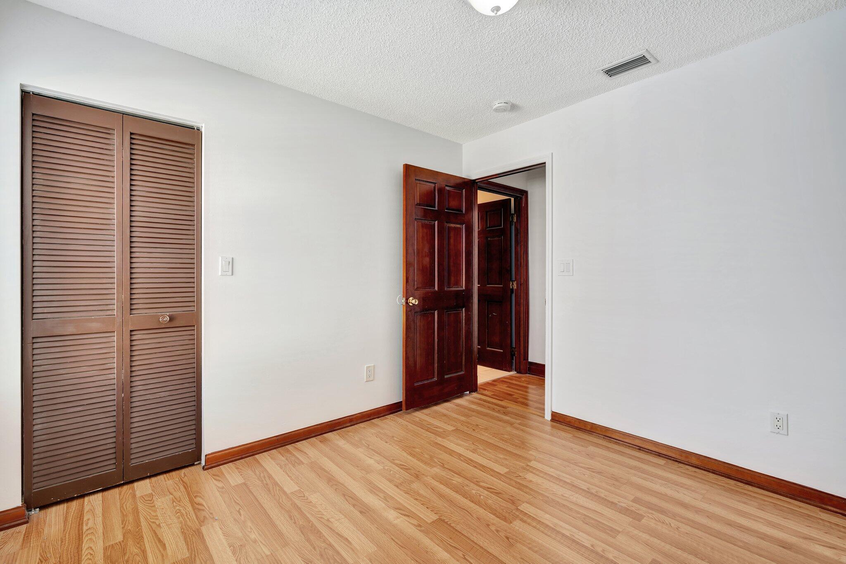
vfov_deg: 73.7
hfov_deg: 96.7
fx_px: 376
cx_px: 423
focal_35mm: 16
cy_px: 282
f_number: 5.6
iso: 100
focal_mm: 16
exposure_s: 1/6
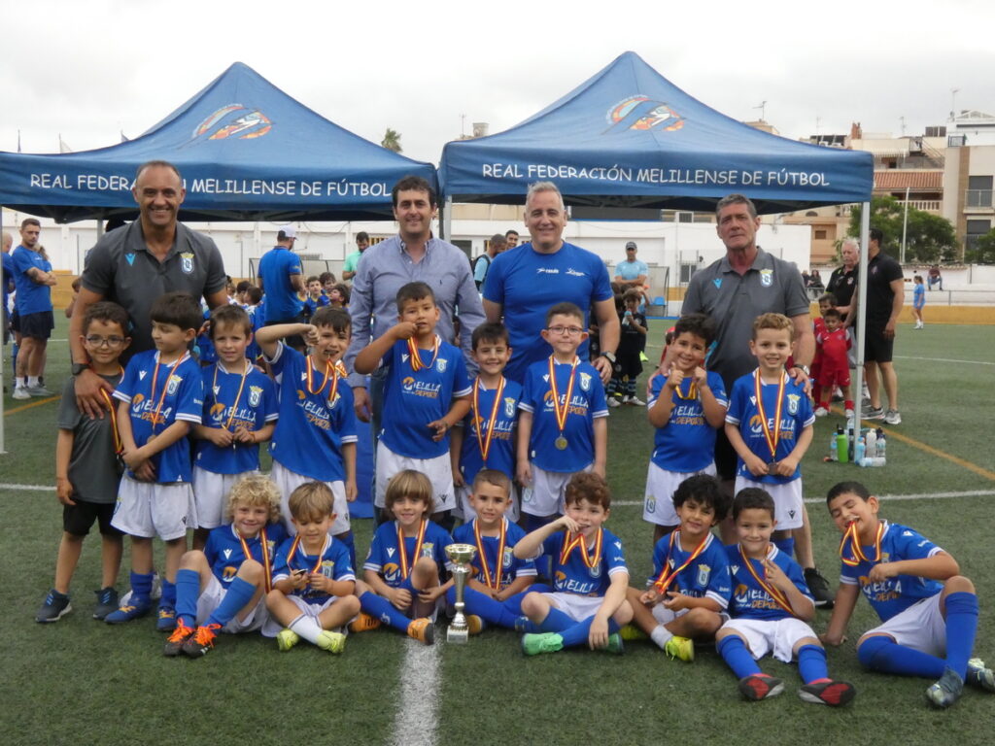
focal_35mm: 43
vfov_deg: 33.6
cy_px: 373
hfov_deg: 43.9
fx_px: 1236
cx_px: 498
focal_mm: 7.8
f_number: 5.6
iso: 800
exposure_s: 1/800
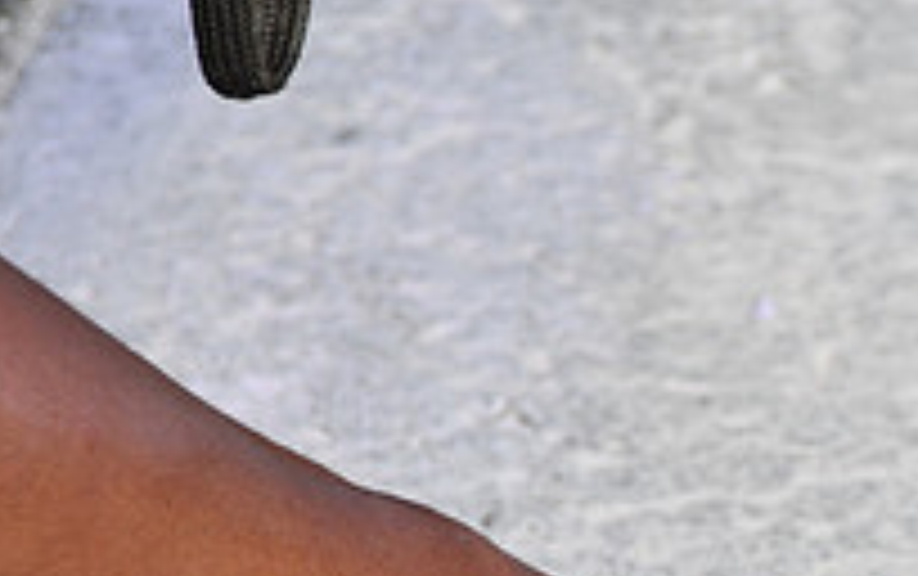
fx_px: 27175
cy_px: 722
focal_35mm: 1085
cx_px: 1184
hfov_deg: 1.9
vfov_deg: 1.2
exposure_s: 1/500
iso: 100
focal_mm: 250
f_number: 8
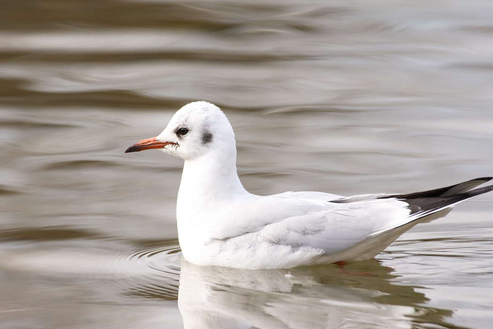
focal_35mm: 750
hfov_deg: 2.7
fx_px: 10270
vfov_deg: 1.8
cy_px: 164
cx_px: 246
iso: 500
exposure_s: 1/1000
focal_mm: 500
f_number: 6.3
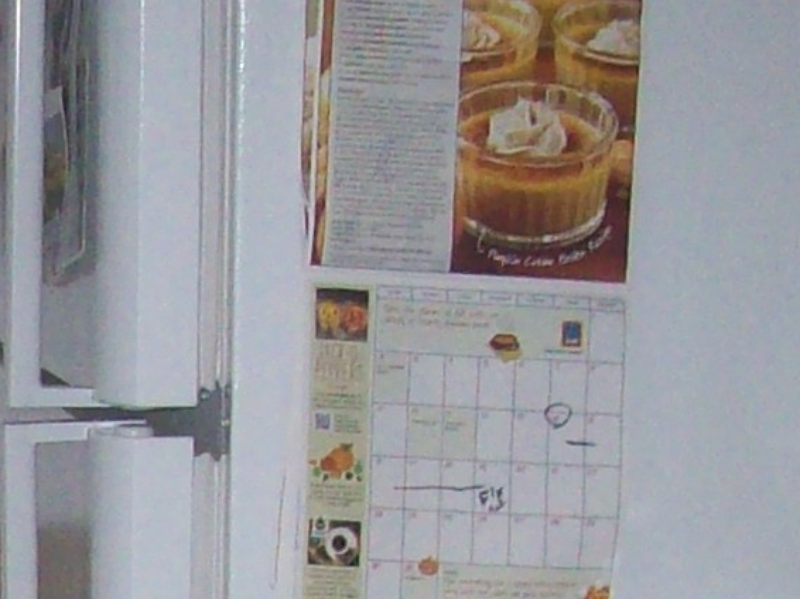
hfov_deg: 10.6
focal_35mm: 181
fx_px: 4181
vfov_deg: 8.0
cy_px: 1031
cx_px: -397
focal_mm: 6
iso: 200
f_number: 2.7
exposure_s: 1/64
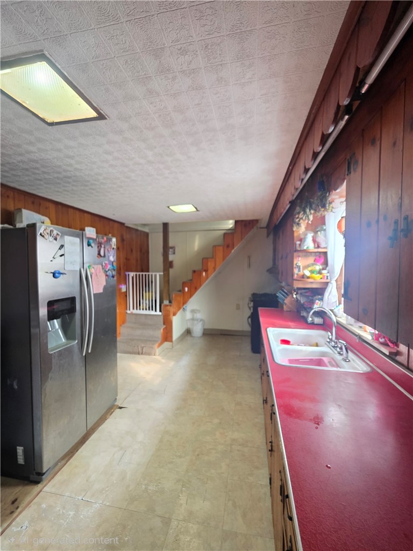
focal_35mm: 13
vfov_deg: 106.2
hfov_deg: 89.9
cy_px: 276
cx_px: 206
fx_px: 207
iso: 640
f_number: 1.9
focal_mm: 2.2
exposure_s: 1/60.2
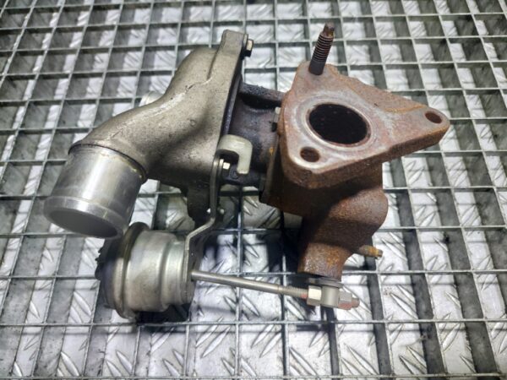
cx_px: 254
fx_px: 366
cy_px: 190
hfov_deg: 69.4
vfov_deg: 54.9
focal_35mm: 25
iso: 160
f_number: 1.8
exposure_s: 1/50
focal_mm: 5.23
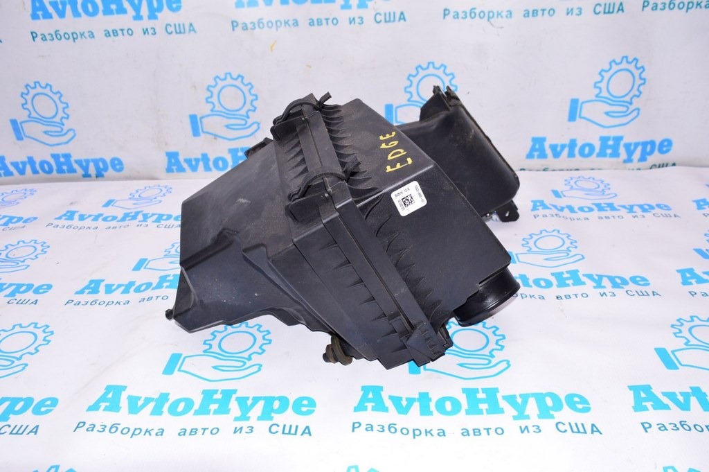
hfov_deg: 62.0
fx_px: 590
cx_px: 354
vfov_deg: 43.5
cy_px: 236
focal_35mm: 30
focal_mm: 20
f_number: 8
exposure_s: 1/125
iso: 1600
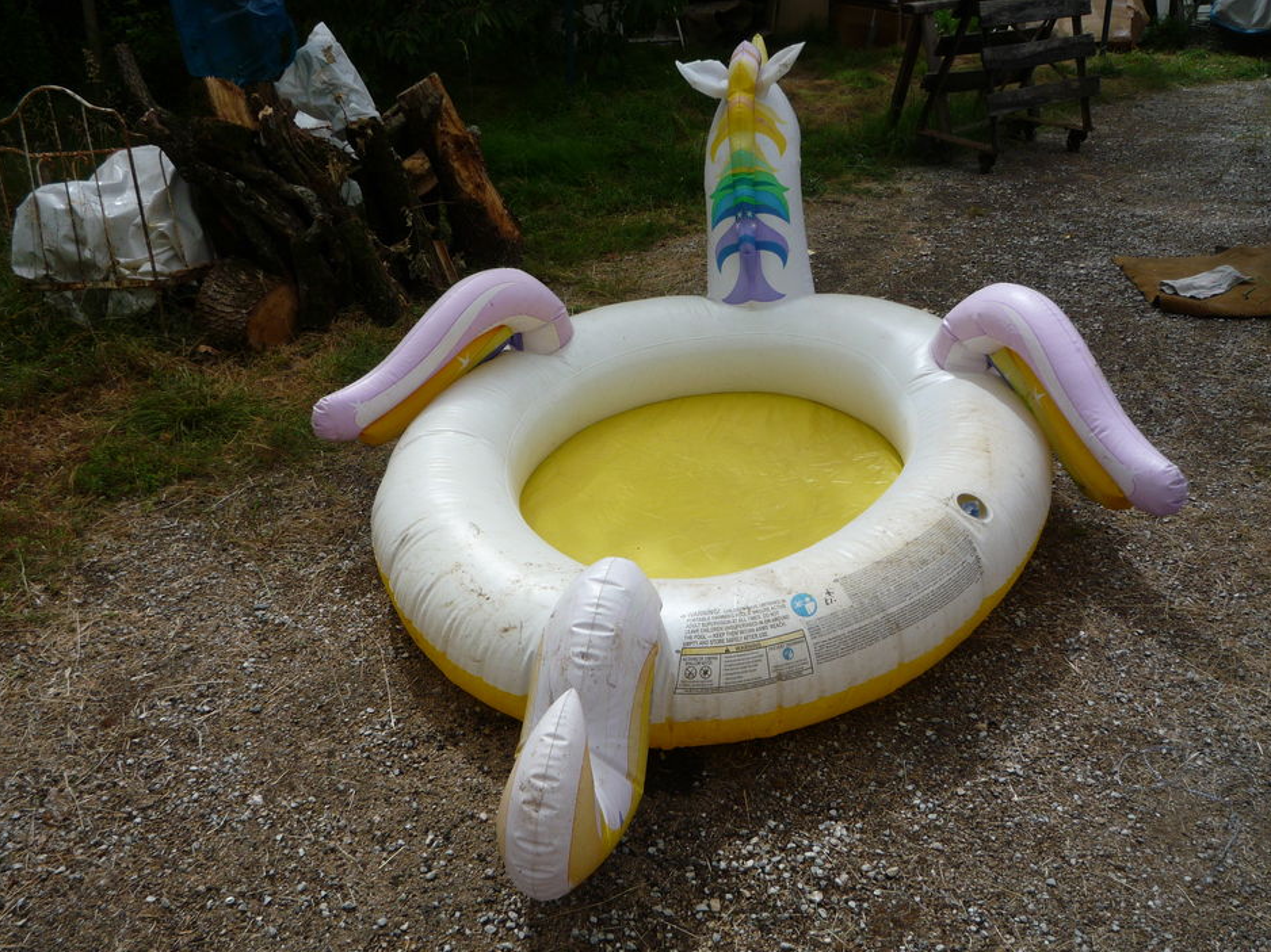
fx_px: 1175
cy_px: 506
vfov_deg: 44.1
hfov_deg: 56.8
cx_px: 630
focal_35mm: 32
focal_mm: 5.2
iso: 100
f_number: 5.6
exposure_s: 1/400
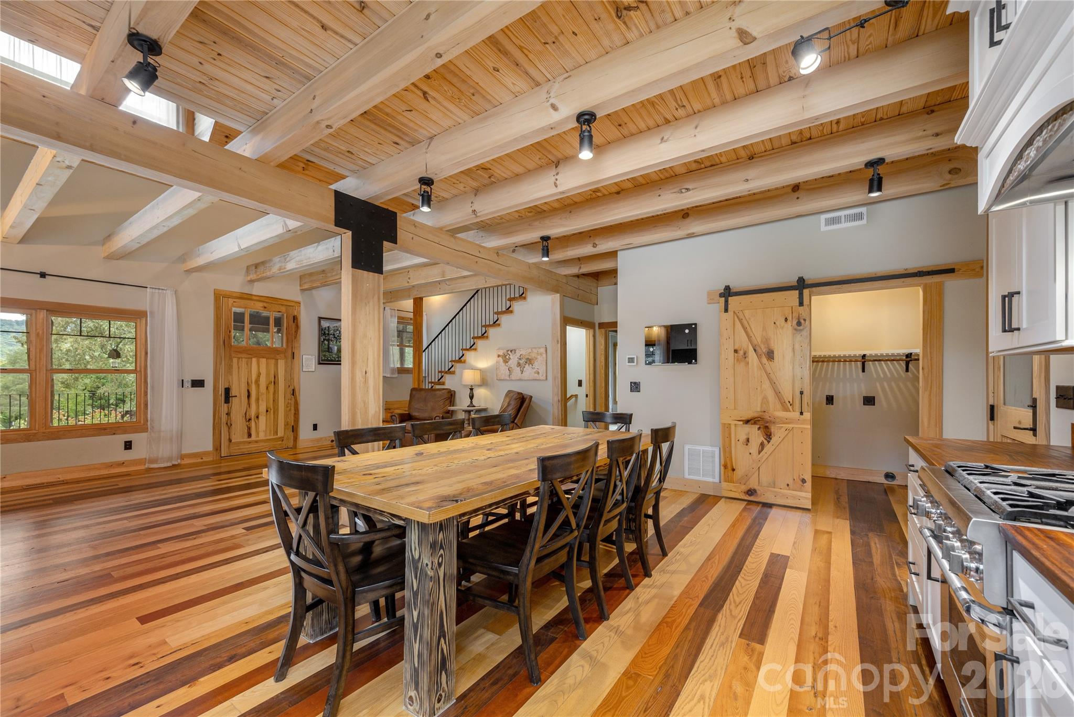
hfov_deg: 104.2
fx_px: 418
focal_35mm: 14
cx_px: 537
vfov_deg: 81.3
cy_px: 358
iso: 320
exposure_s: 1/15
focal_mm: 14
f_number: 7.1
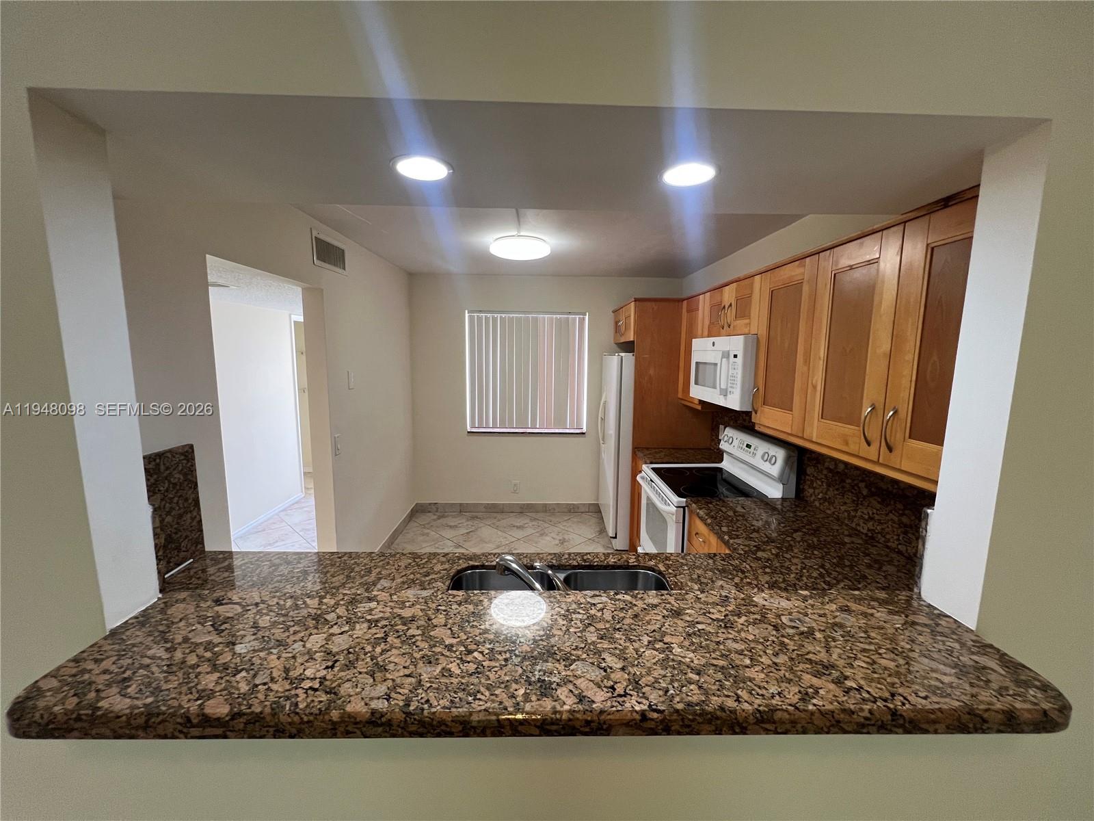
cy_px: 410
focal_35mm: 13
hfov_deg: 106.2
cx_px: 547
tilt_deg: -7.8
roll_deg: -1.0
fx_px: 411
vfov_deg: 89.9
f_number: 1.8
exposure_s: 1/120
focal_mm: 1.57
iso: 200
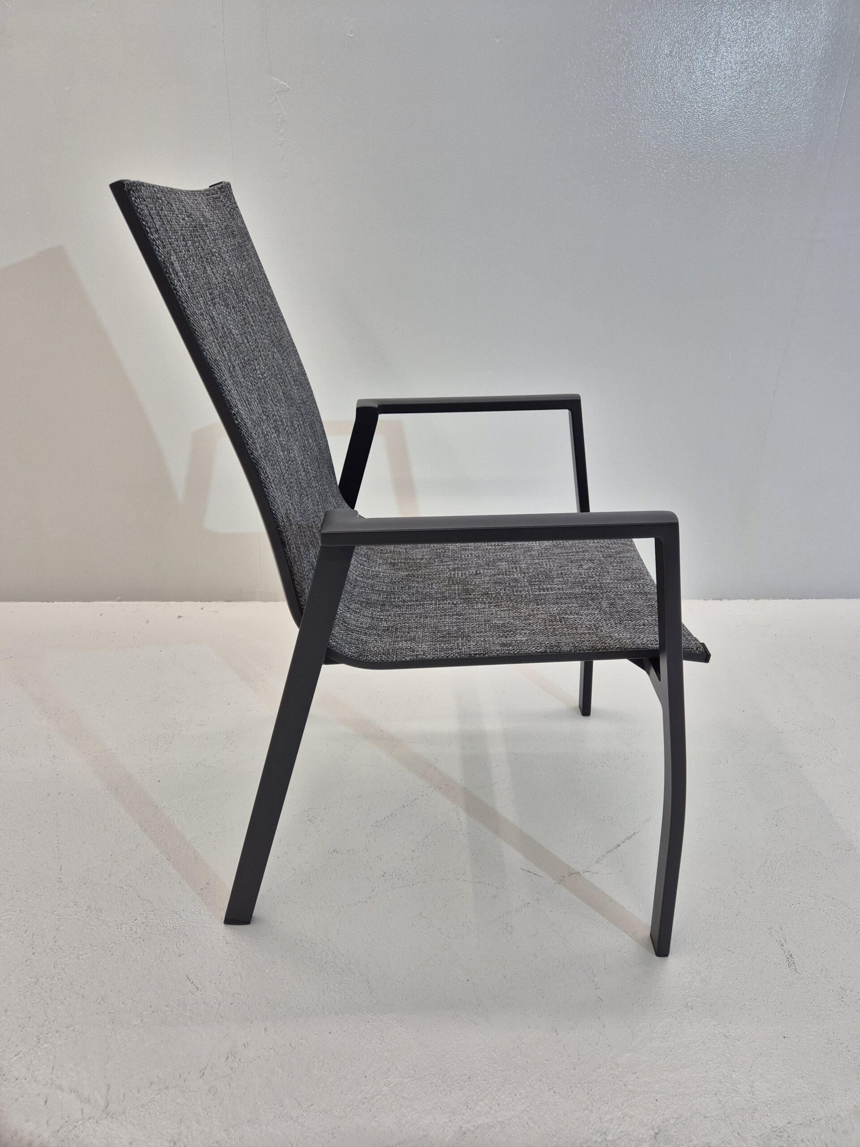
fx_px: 762
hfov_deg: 58.9
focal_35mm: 23
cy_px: 574
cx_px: 430
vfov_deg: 73.9
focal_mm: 5.4
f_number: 1.8
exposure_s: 1/100
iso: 50
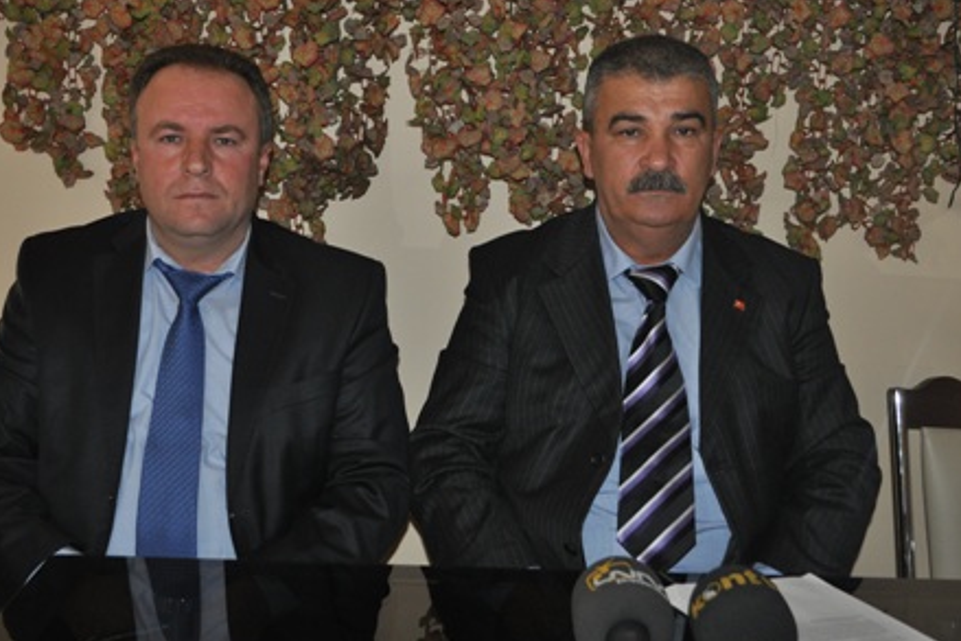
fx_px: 1388
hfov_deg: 38.2
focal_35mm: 52
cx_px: 477
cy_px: 324
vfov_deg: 26.0
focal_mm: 34
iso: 800
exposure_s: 1/60
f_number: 5
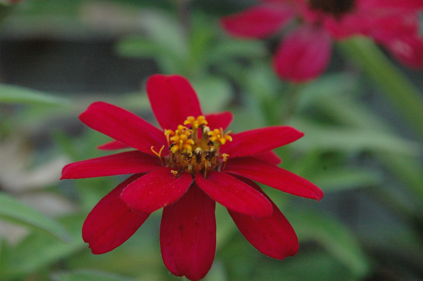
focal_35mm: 82
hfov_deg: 24.6
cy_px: 140
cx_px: 212
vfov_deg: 16.5
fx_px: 969
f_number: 8
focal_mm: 55
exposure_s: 1/250
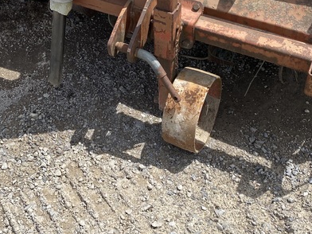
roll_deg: +3.6
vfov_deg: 26.6
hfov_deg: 36.1
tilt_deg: -35.4
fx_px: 478
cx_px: 127
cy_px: 25
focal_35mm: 53
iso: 32
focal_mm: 4.25
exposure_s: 1/1585
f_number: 1.8
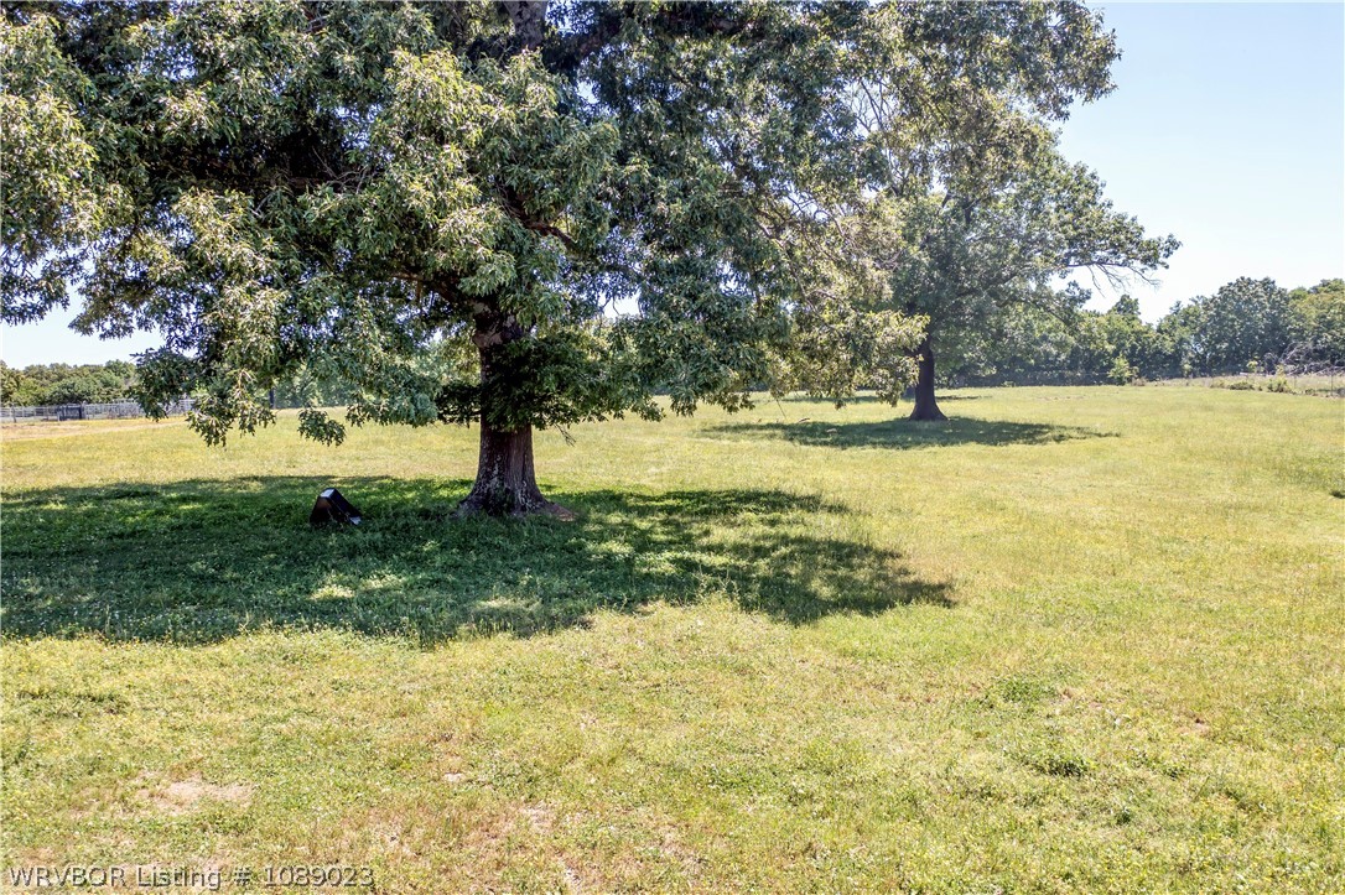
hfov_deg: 65.5
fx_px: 1046
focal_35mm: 28
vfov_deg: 46.4
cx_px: 672
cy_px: 448
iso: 100
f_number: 2.8
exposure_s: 1/800
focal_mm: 10.26
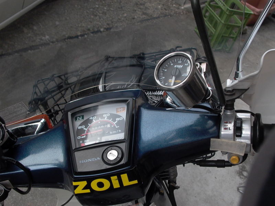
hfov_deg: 49.0
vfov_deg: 37.7
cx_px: 138
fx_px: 302
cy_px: 103
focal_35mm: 38
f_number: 4.2
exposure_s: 1/218
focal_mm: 8.19
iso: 100
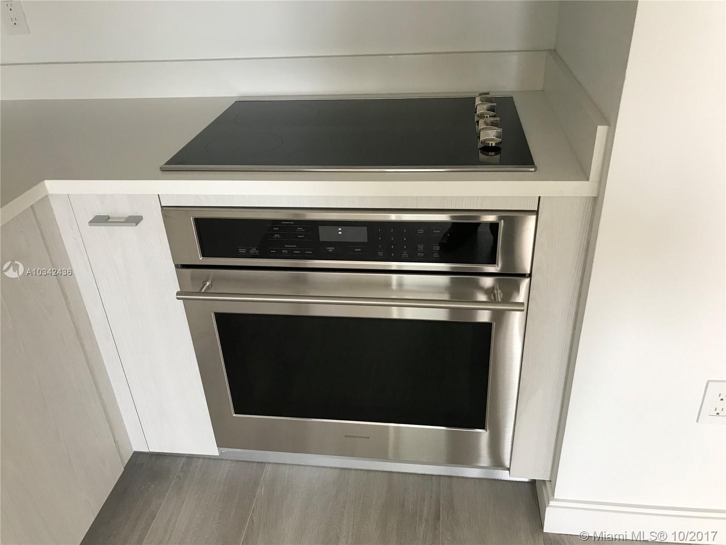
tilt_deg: -31.5
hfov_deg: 63.4
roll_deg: +3.2
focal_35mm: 28
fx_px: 587
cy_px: 272
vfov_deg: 49.7
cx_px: 363
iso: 40
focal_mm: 3.99
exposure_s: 1/30
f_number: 1.8
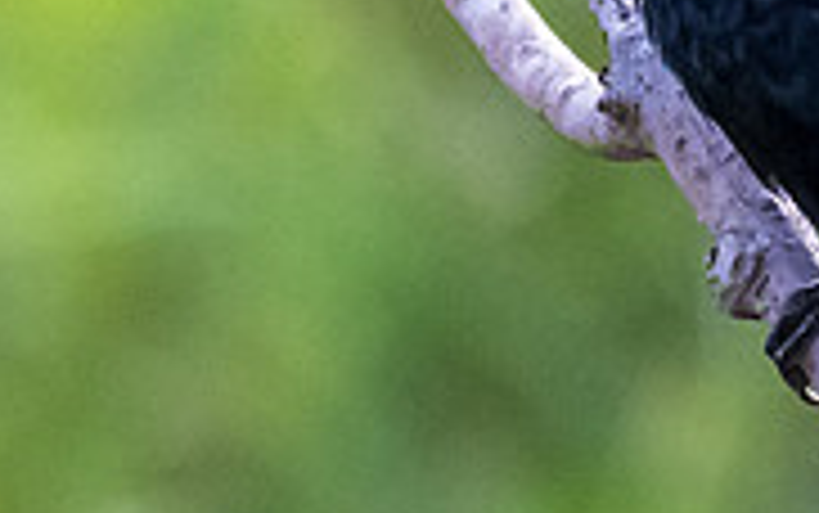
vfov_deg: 0.3
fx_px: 85763
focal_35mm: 3840
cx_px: 615
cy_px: 449
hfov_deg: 0.5
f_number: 10
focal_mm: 500
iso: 4500
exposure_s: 1/1250
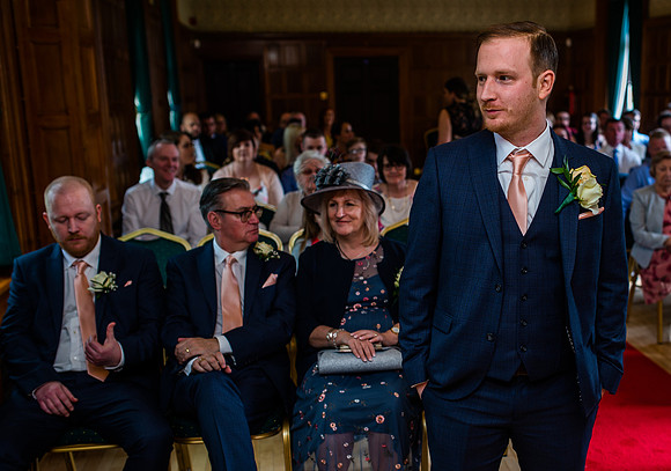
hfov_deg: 40.1
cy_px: 296
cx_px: 457
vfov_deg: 29.0
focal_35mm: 48
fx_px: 906
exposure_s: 1/80
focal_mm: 35
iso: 200
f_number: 2.8
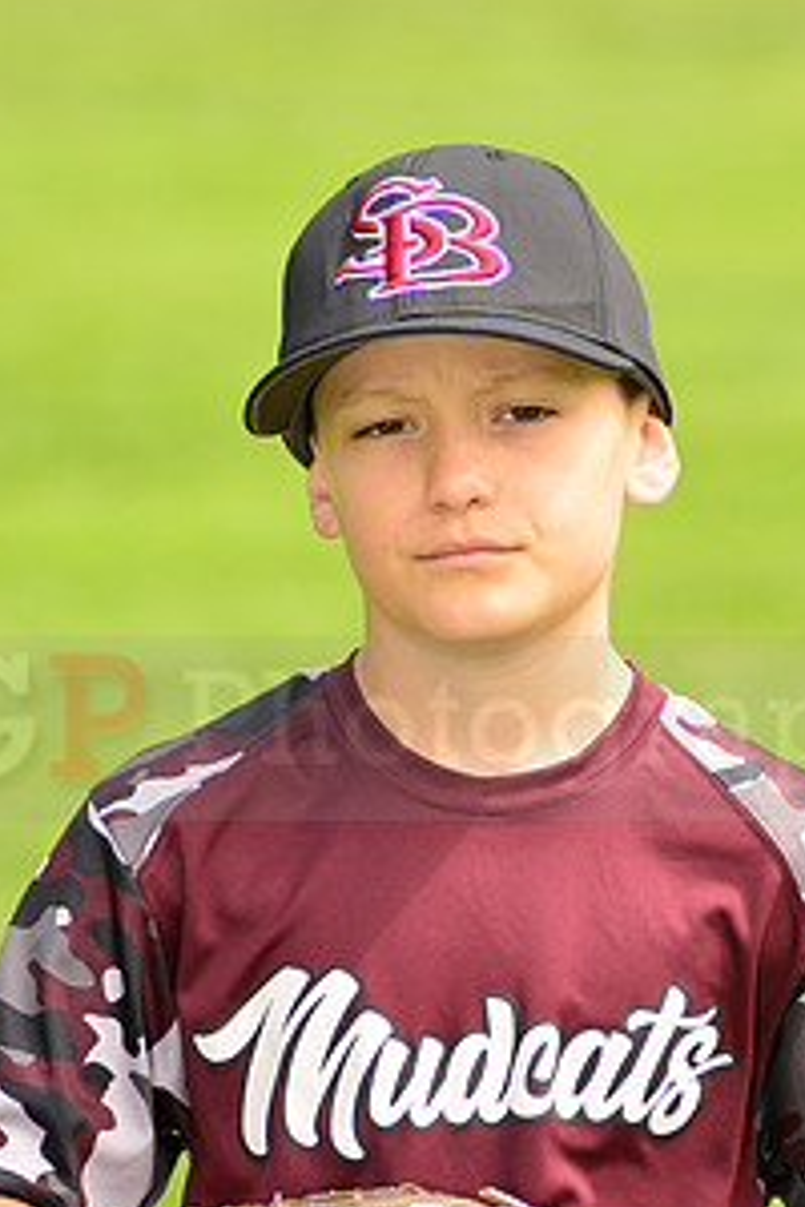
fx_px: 10364
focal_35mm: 309
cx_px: 473
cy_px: 692
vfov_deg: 6.7
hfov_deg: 4.4
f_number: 5
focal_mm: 160
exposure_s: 1/250
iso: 100
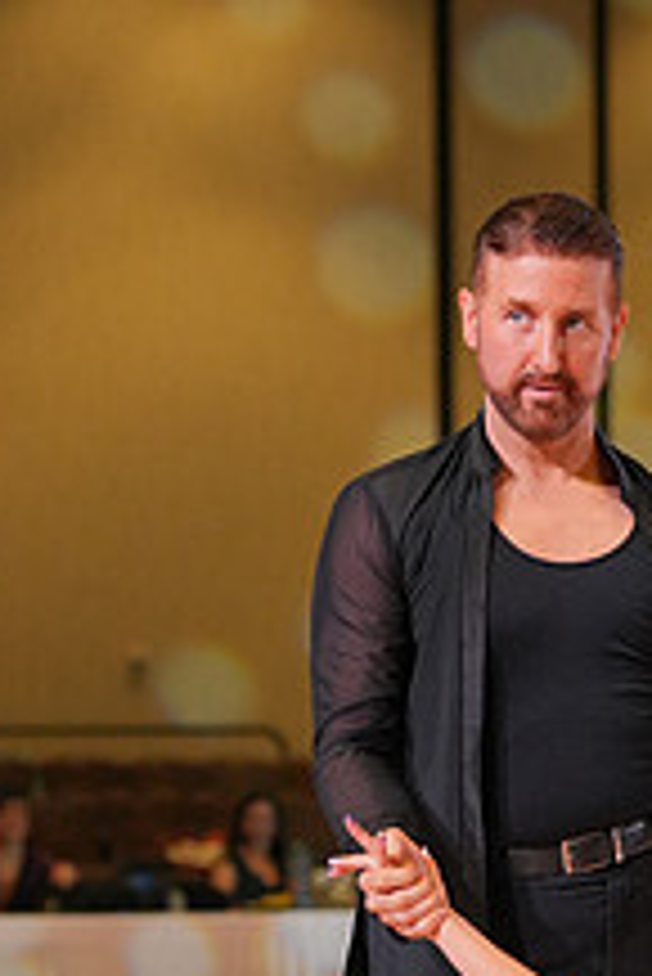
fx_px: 6455
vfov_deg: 8.5
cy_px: 1268
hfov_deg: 5.8
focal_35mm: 238
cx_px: 627
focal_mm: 89
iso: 2500
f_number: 4
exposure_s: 1/400
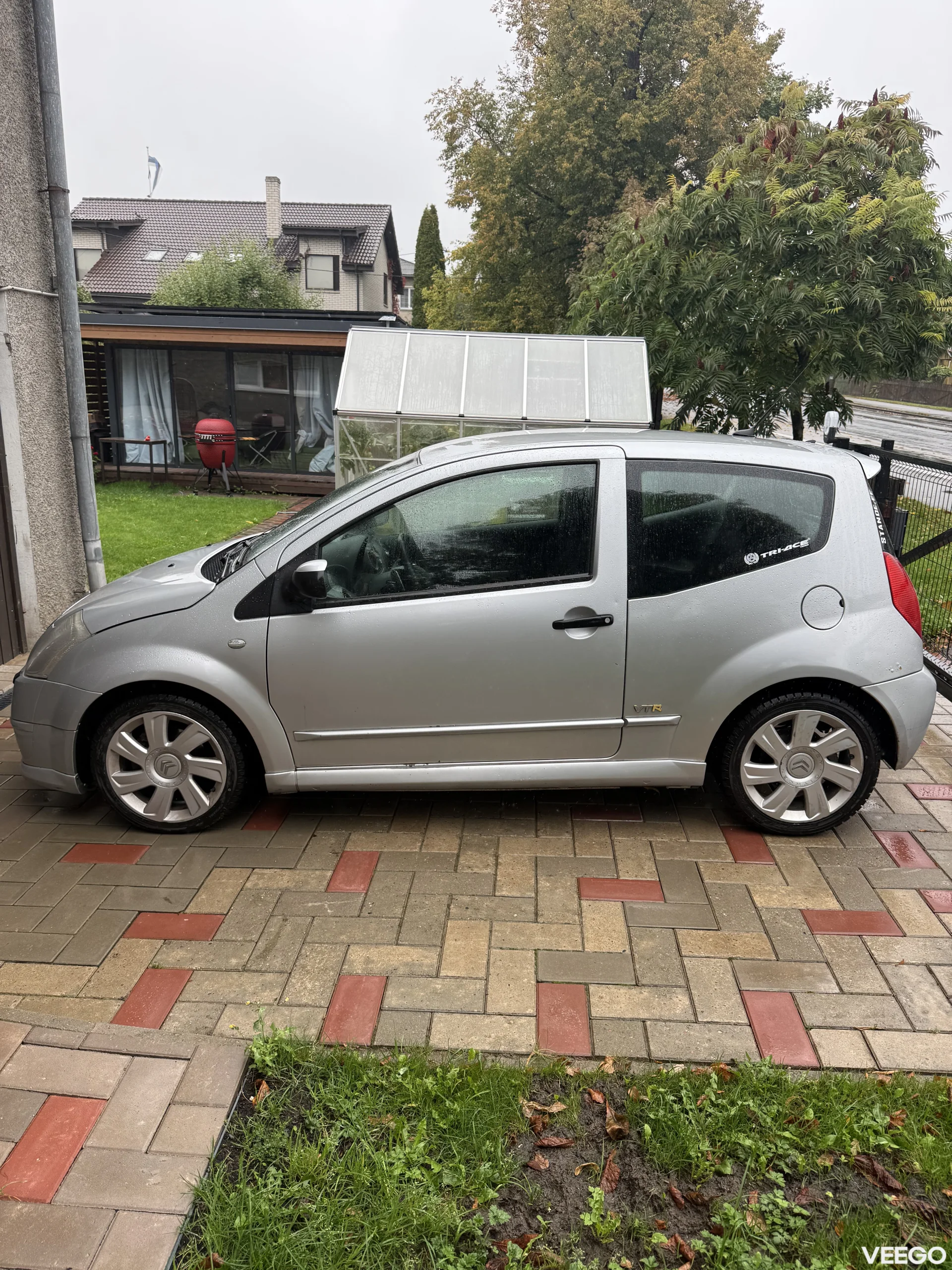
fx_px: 880
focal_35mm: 24
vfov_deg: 71.6
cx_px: 476
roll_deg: -2.5
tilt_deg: -16.1
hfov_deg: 56.8
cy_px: 635
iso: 80
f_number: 1.78
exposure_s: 1/368
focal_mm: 6.76
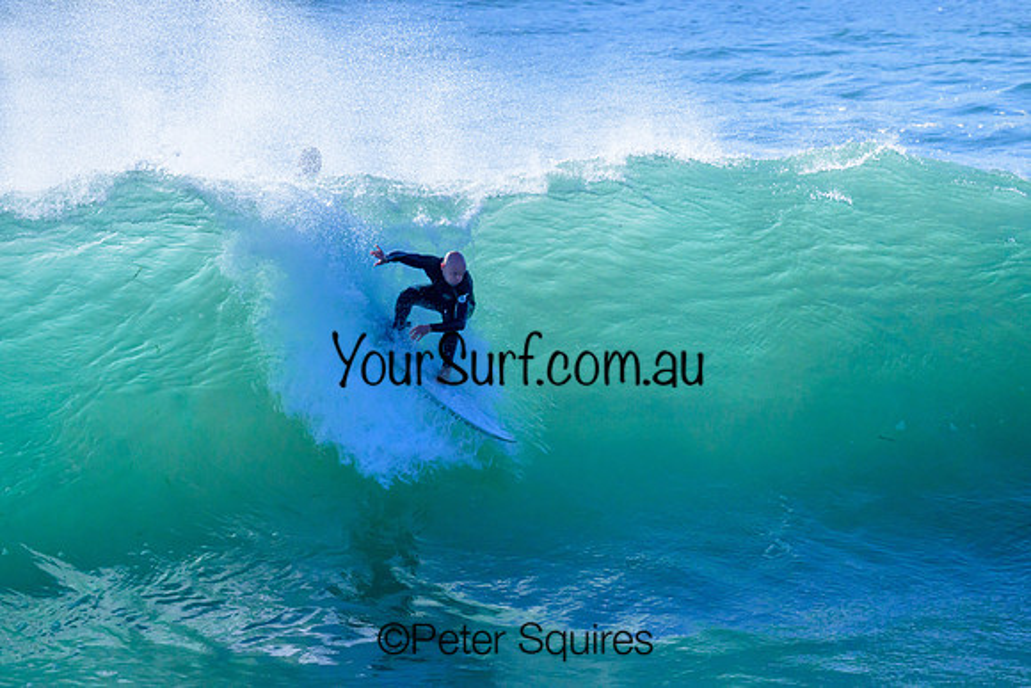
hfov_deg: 2.6
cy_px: 344
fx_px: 22915
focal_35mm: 800
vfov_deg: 1.7
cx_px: 516
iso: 2800
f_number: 6.3
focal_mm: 800
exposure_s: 1/2000
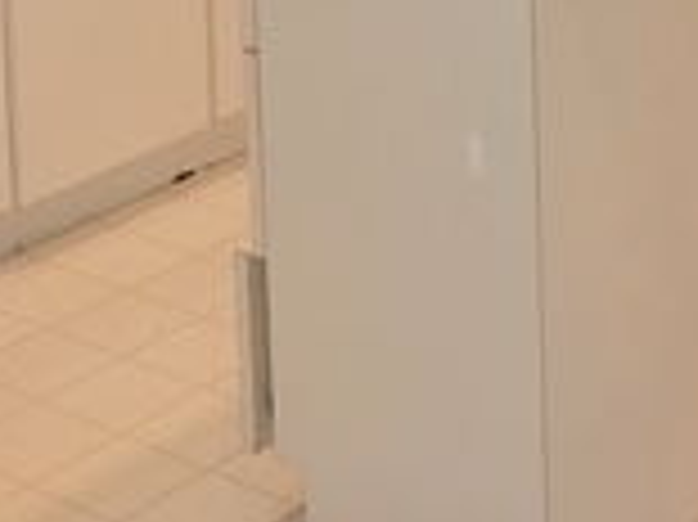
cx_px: 495
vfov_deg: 13.6
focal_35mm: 99
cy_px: -374
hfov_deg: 19.7
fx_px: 1995
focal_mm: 4.3
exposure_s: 1/40
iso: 100
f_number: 3
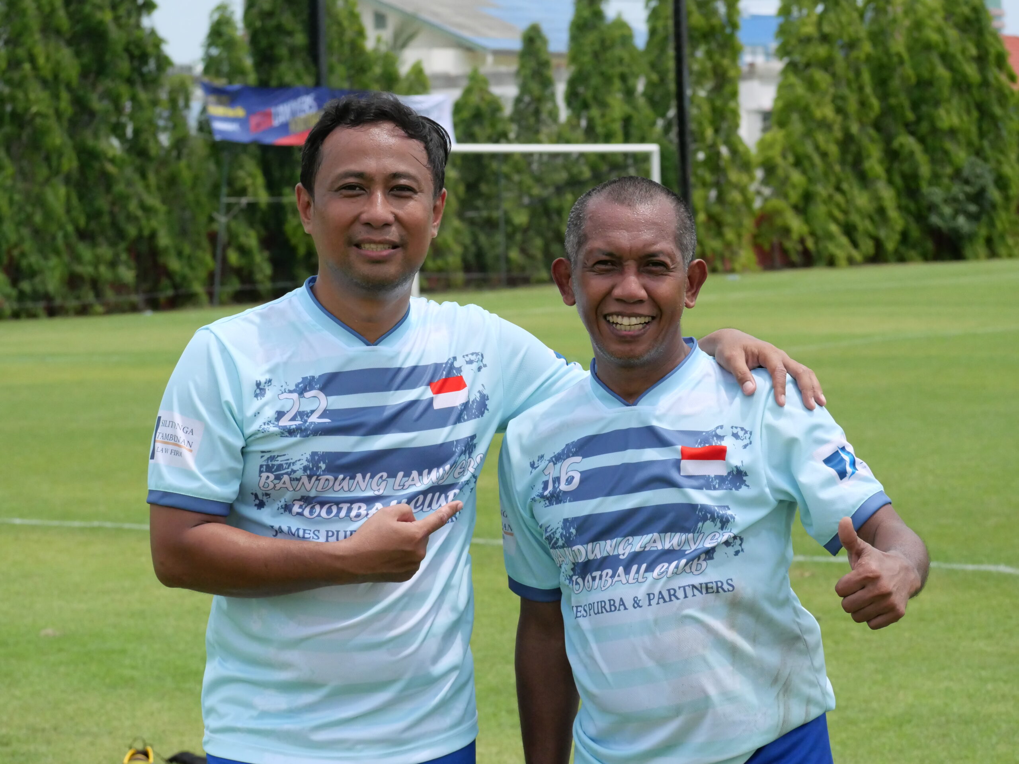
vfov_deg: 14.0
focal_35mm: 106
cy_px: 382
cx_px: 510
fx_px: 3120
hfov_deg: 18.5
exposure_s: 1/10000
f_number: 5.6
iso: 2500
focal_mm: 53
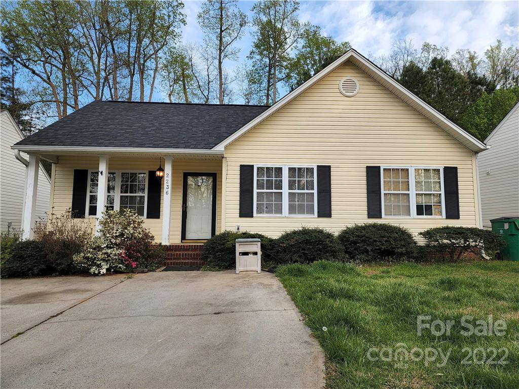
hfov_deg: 73.9
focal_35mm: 23
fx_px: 345
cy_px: 194
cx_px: 260
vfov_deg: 58.9
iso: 12
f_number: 1.8
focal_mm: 6.4
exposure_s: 1/285
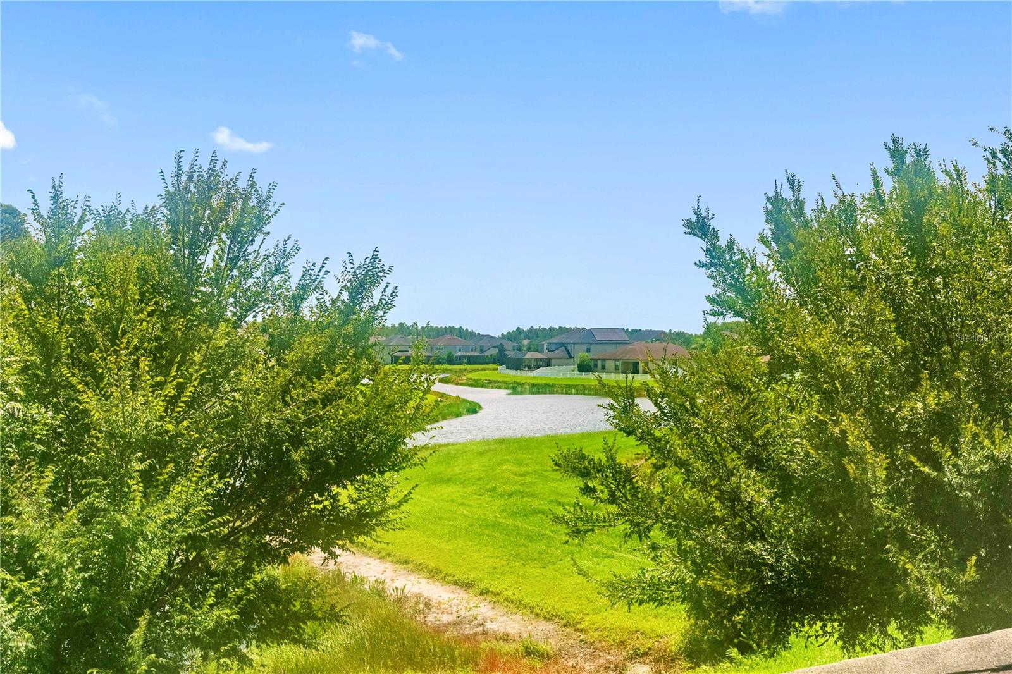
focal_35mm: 35
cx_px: 506
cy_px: 337
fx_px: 984
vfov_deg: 37.8
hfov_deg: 54.4
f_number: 11
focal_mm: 35
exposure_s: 1/10000
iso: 1600
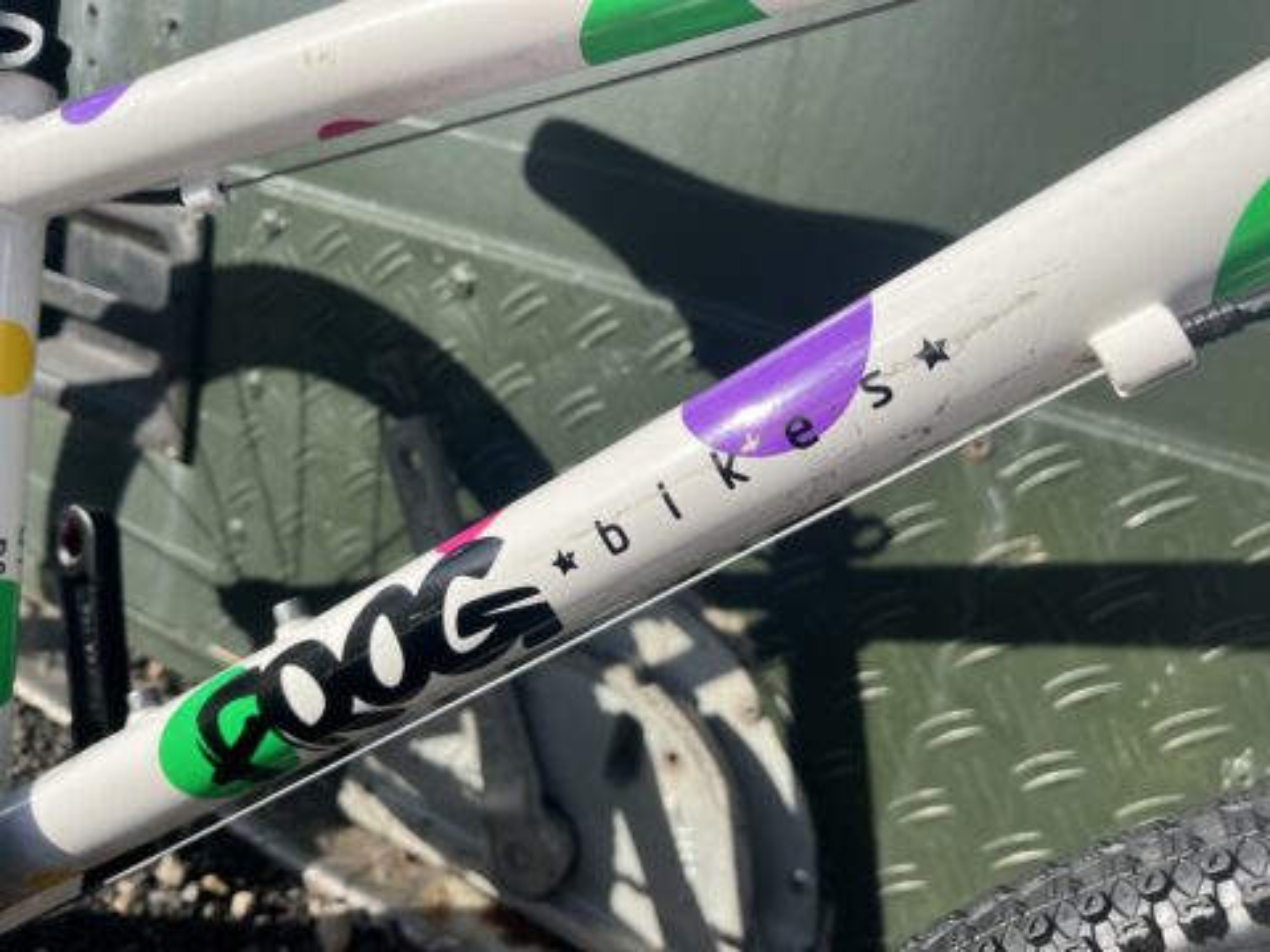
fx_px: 954
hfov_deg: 67.3
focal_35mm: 26
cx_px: 635
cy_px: 476
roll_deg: -12.9
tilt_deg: -17.4
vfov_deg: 53.1
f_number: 1.6
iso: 50
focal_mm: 5.1
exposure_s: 1/2755
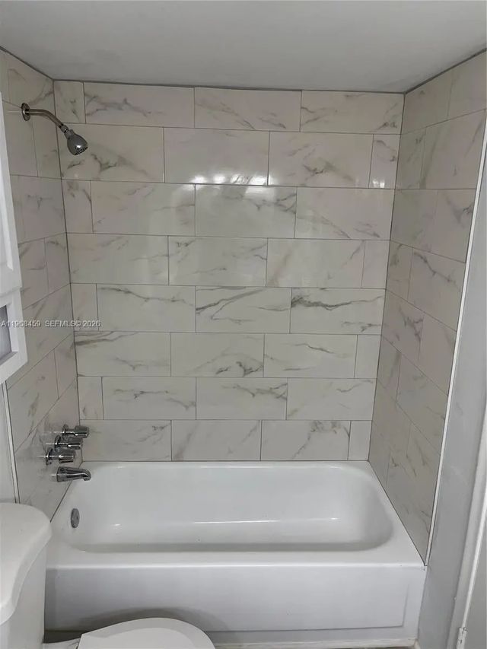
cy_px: 324
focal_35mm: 26
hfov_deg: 53.1
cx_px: 244
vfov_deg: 67.3
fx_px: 488
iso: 100
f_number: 1.6
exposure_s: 1/120
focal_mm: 5.1
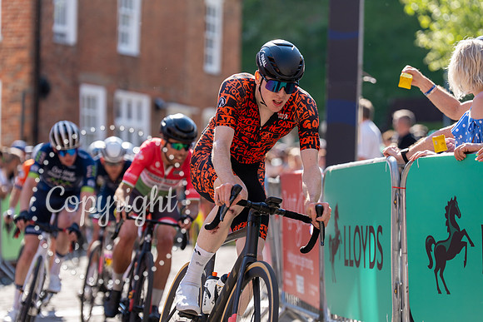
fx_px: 2040
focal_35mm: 152
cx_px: 242
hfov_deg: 13.5
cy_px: 161
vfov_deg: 9.0
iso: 200
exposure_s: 1/1000
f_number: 3.5
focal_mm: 152
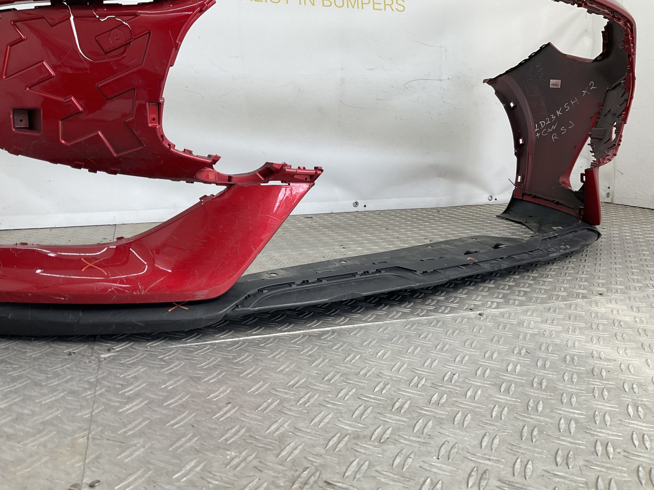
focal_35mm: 29
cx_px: 327
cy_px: 245
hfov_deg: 61.7
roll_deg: -1.3
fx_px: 548
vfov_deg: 48.2
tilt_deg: -11.8
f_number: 1.8
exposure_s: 1/149
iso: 16
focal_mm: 3
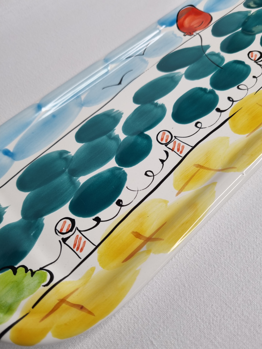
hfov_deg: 53.1
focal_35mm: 26
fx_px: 262
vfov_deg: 67.3
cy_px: 174
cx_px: 131
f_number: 1.8
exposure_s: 1/142
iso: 50
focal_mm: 5.4
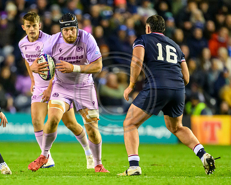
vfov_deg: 1.4
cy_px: 160
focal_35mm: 1105
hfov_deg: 1.8
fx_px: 7561
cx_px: 89
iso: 10000
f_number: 4
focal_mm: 560
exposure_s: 1/800
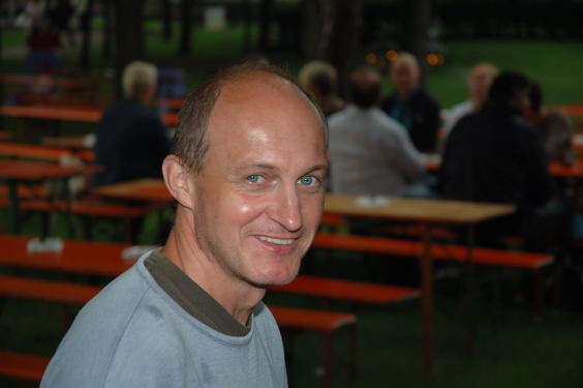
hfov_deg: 19.5
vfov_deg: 13.0
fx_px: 1699
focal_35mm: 105
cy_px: 194
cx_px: 292
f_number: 4.5
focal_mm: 70
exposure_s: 1/60
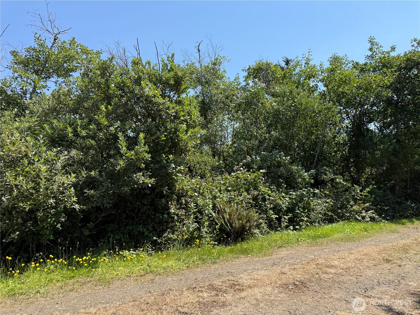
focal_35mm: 24
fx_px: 291
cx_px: 210
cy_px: 158
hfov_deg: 71.6
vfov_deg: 56.8
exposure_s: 1/2232
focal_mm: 6.76
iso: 80
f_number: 1.78
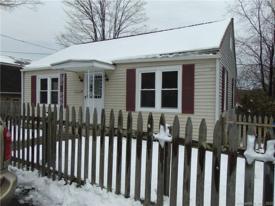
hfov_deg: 69.4
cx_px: 138
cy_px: 103
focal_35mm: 25
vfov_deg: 54.9
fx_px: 199
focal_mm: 4.5
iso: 80
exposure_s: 1/800
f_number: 3
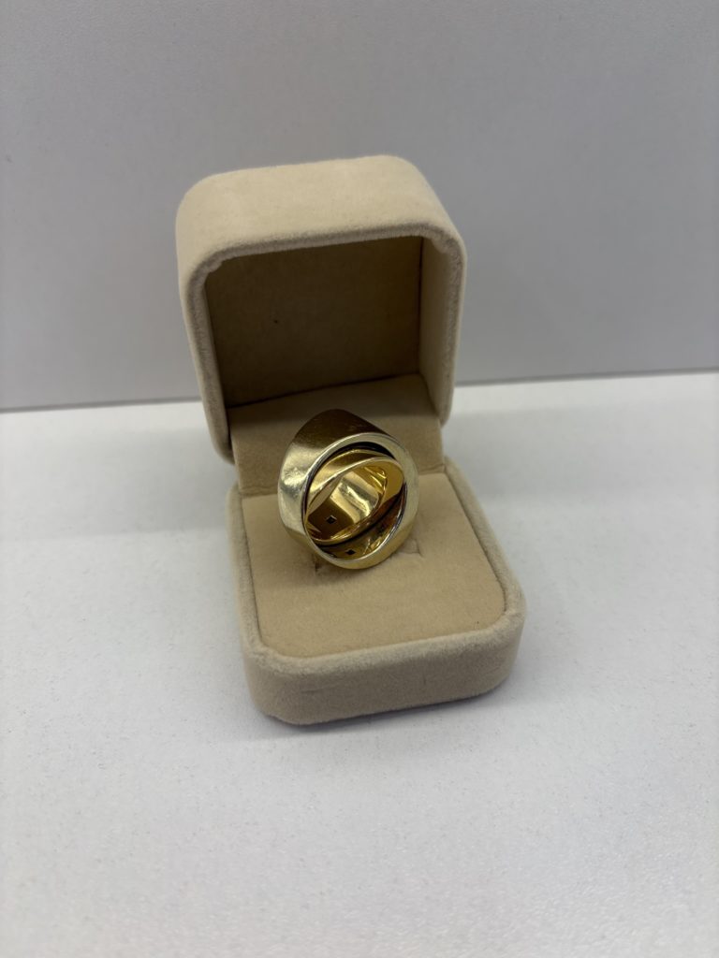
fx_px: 720
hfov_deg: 53.1
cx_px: 360
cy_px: 479
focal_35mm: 26
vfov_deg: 67.3
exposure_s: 1/100
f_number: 1.6
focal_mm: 5.96
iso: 40
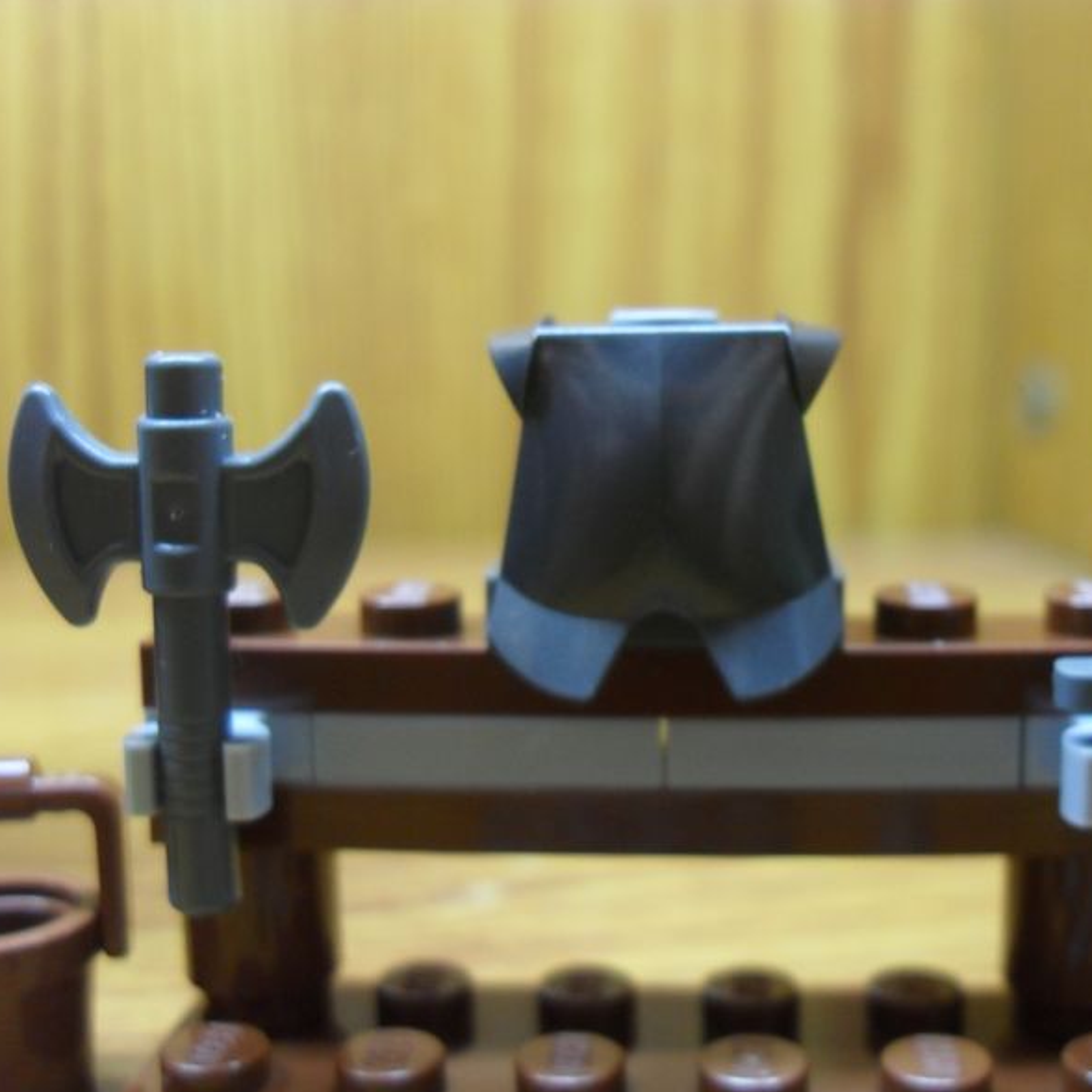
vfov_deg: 40.0
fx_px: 1499
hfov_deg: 39.8
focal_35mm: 42
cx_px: 673
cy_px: 551
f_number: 2.8
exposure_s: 1/10
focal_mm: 6.2
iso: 200
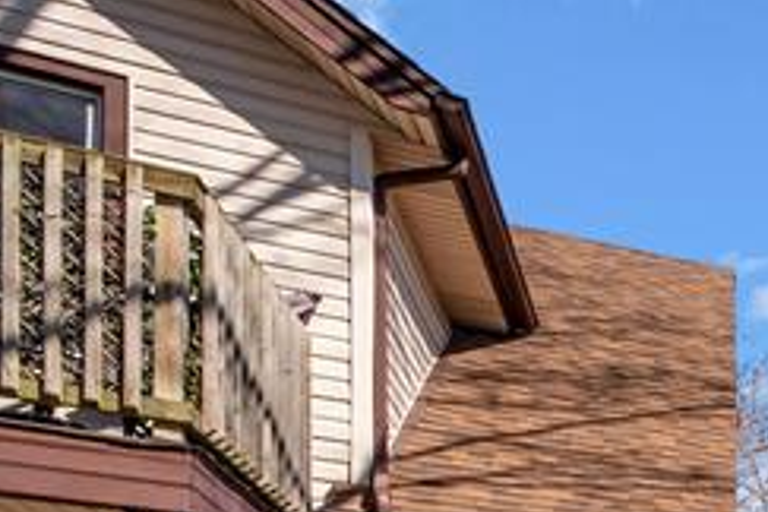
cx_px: 1564
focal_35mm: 59
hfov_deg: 18.9
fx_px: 1259
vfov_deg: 18.2
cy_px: 923
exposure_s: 1/800
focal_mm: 14
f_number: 8
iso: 320
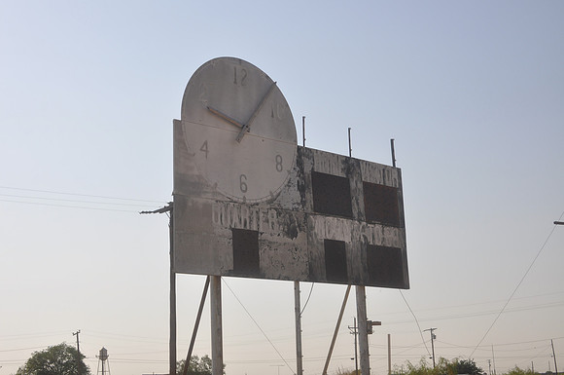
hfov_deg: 37.9
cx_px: 282
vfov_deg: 25.7
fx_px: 821
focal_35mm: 52
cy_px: 188
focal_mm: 35
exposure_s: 1/250
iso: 200
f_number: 8
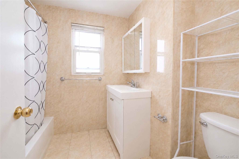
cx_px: 120
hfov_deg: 100.4
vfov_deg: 77.3
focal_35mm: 15
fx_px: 100
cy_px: 80
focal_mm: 10
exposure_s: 1/60
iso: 2000
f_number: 9
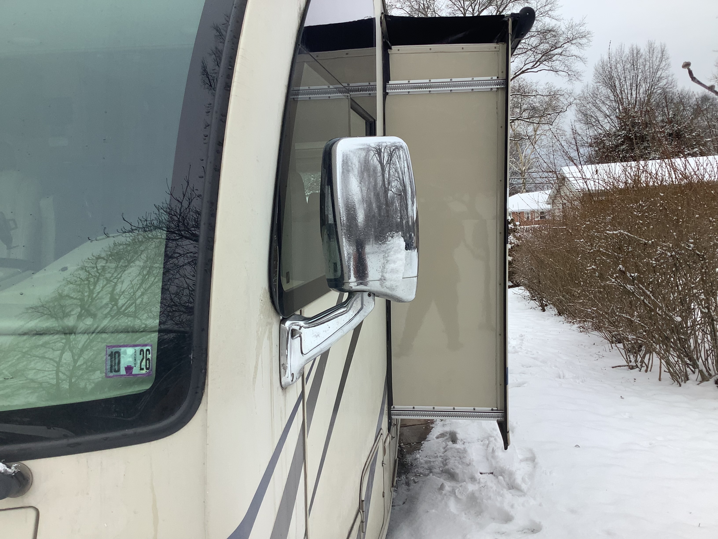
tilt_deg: -5.5
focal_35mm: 31
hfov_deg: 58.4
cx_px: 359
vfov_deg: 45.4
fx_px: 643
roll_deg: +3.4
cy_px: 270
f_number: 2.4
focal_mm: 3.3
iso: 25
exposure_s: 1/248
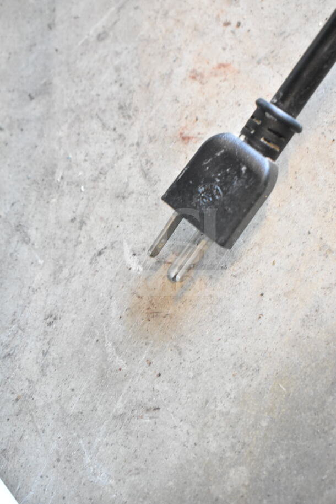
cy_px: 252
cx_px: 168
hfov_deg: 22.6
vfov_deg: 33.4
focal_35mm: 60
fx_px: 839
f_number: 5
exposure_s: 1/60
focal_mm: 40
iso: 3600
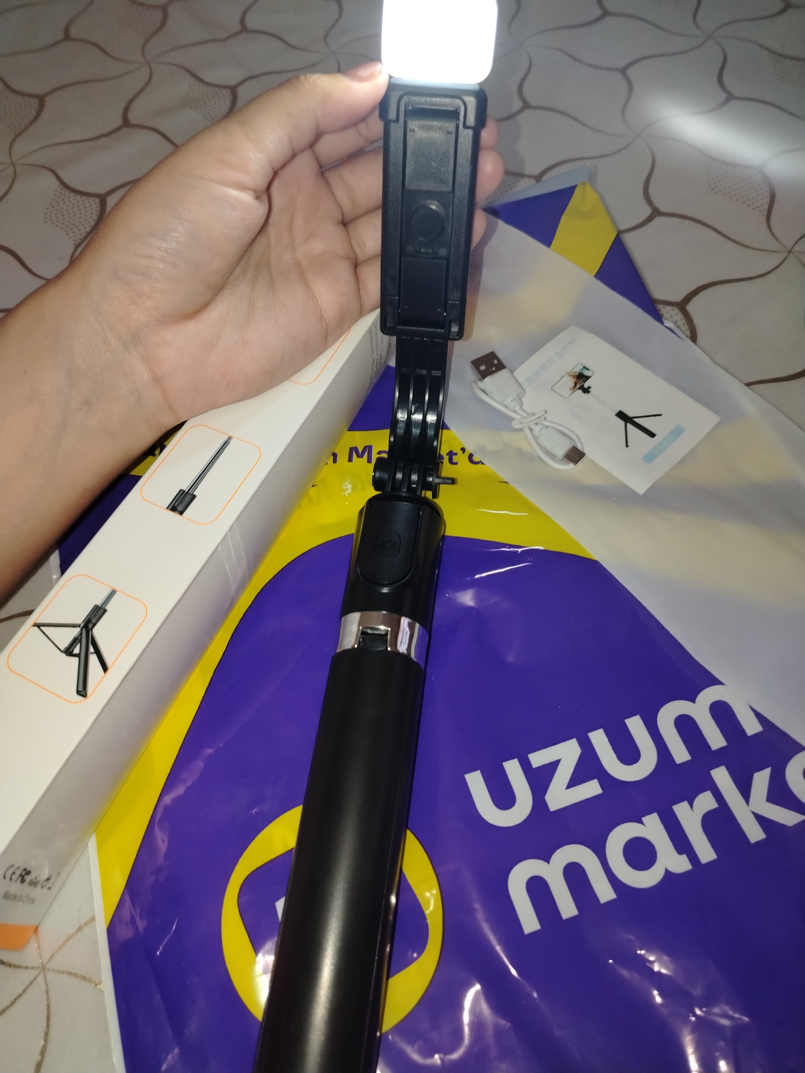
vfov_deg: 71.6
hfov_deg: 56.8
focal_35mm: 24
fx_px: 744
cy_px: 536
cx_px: 402
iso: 625
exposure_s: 1/33.3
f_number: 1.75
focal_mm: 5.25
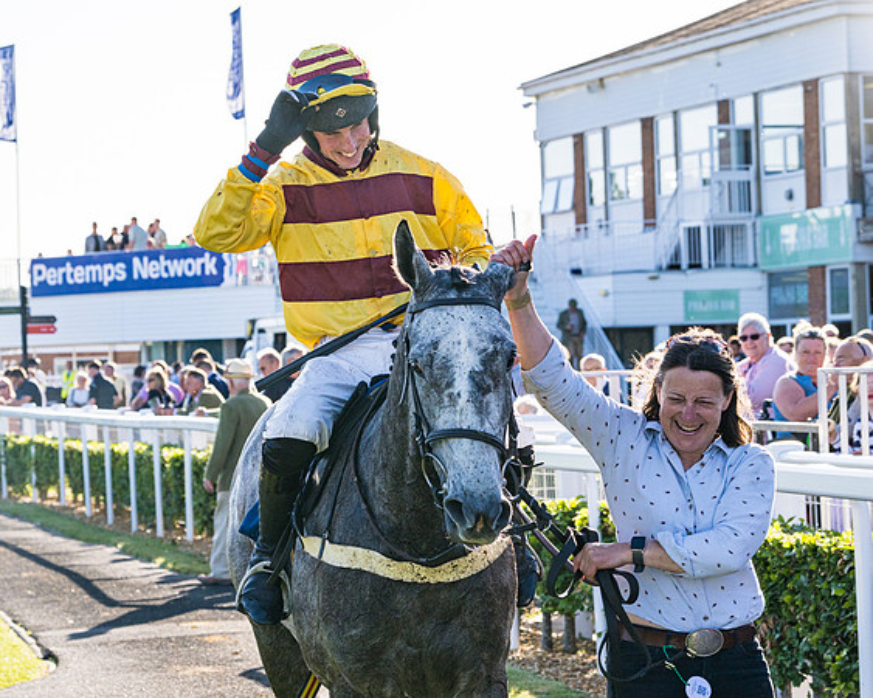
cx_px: 367
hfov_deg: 15.0
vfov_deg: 12.0
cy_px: 314
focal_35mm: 128
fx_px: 3311
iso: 200
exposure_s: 1/1250
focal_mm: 90
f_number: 7.1
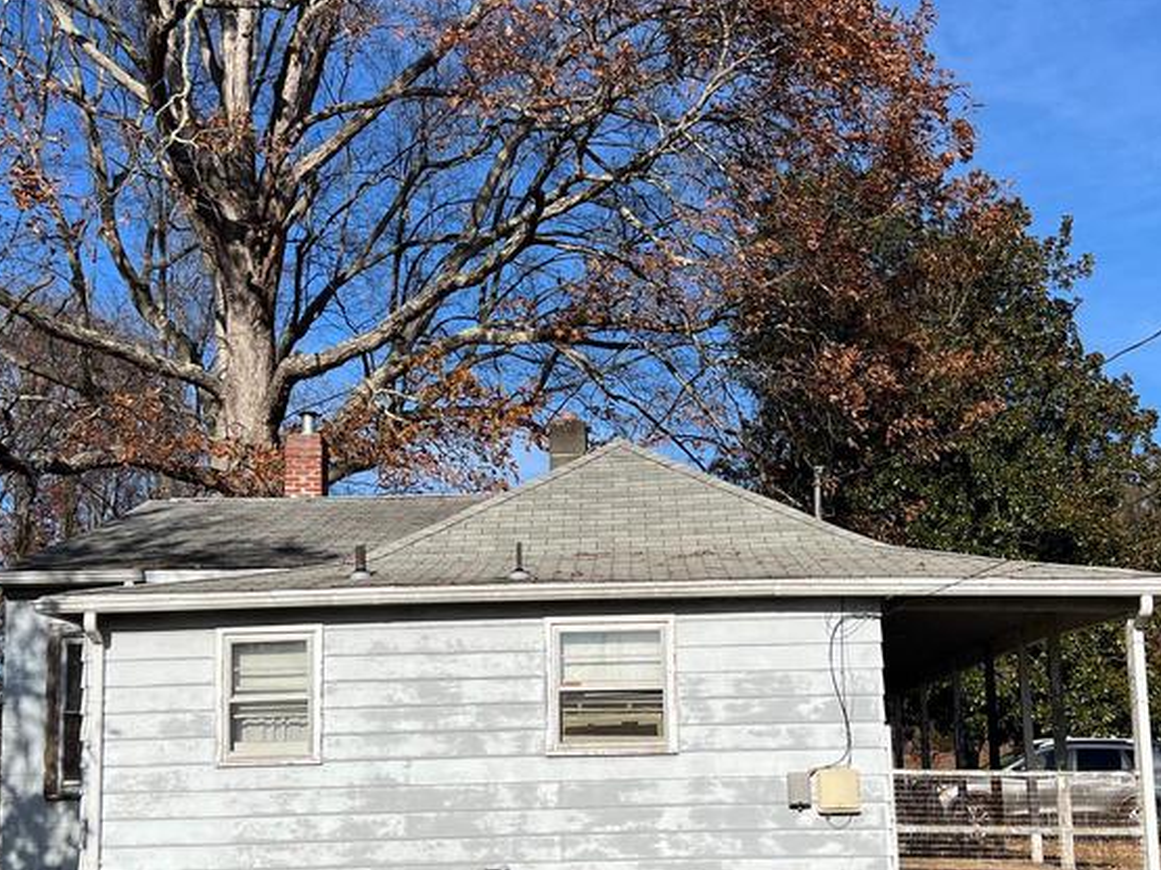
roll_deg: +0.9
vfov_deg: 30.0
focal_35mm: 48
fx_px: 1610
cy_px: 588
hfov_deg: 39.6
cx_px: 638
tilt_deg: +7.2
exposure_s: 1/6211
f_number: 1.5
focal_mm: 5.7
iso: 50
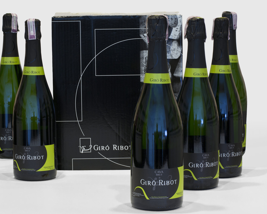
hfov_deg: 21.5
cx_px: 115
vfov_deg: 17.3
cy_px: 108
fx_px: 703
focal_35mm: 89
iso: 100
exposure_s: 1/2
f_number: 8
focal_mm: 50
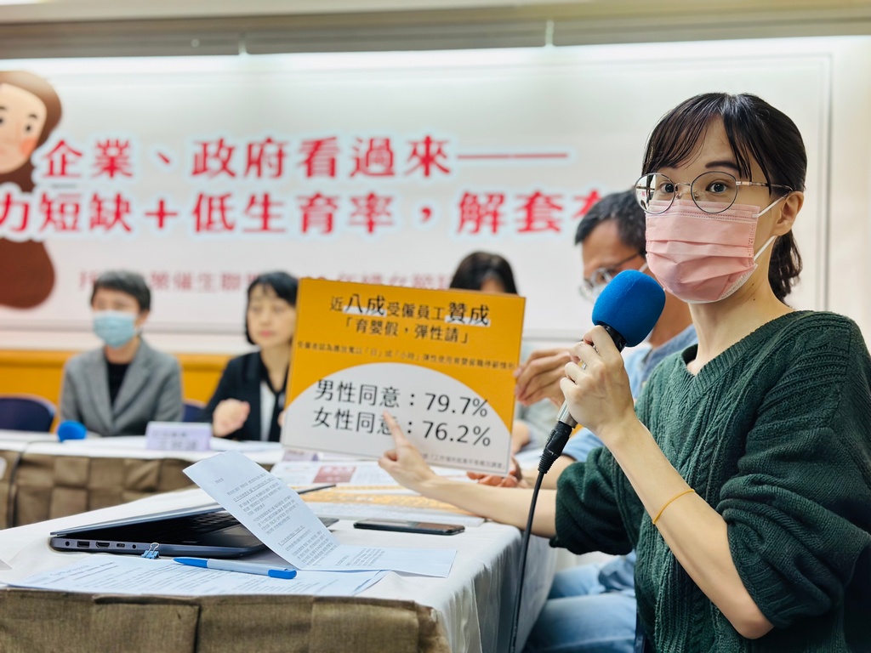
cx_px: 436
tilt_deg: +1.3
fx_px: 1208
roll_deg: -2.2
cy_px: 326
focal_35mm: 48
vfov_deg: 30.3
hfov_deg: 39.7
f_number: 1.78
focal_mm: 6.86
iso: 160
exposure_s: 1/120
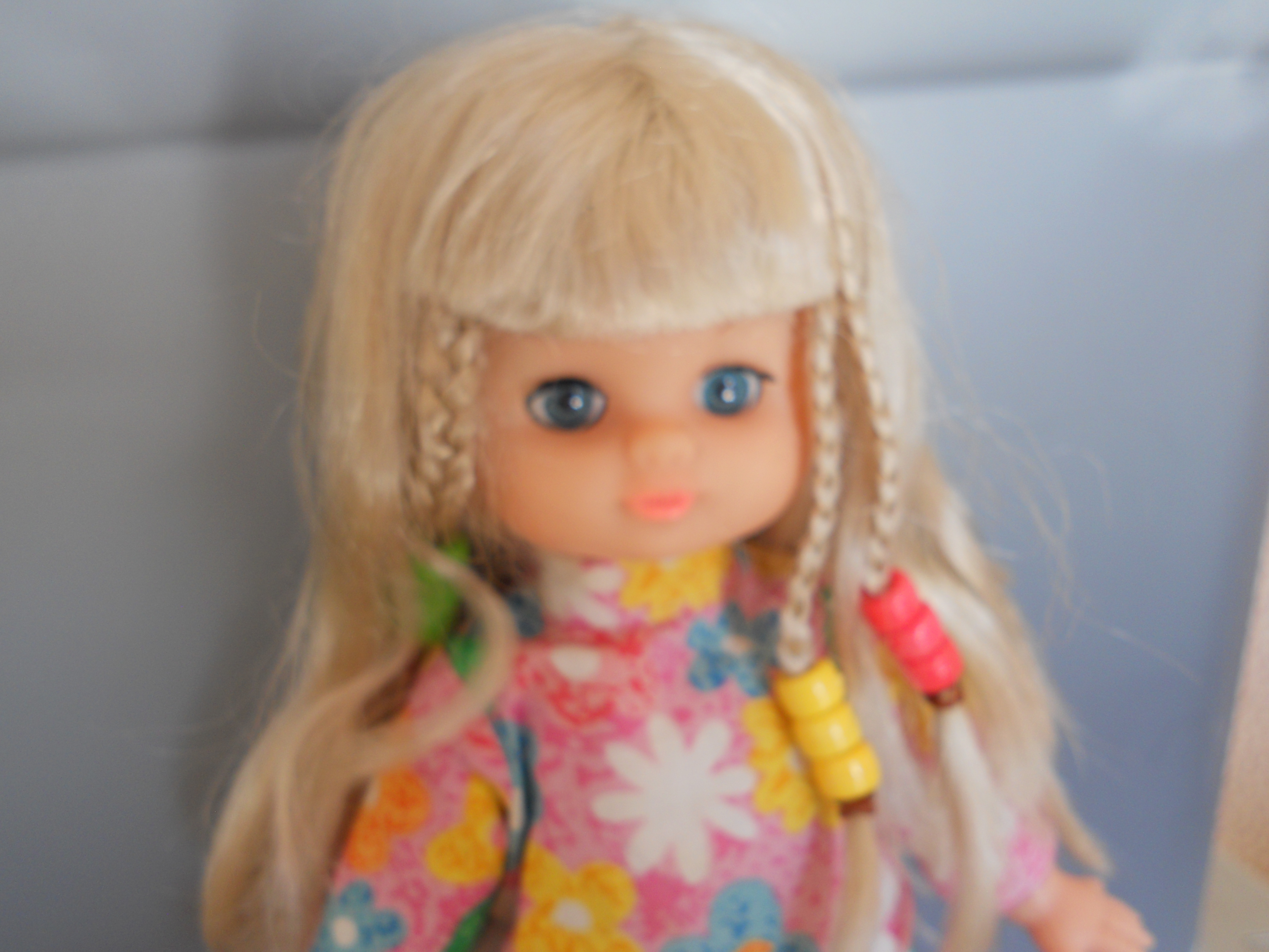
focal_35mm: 32
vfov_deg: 44.2
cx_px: 634
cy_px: 476
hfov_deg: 56.8
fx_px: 1173
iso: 100
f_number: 3.5
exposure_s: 1/30
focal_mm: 5.8
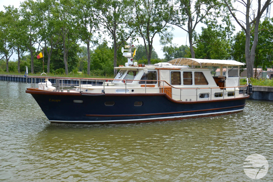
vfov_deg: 36.9
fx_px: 273
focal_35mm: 36
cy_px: 91
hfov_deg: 53.1
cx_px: 136
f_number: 7.1
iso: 100
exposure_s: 1/200
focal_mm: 24
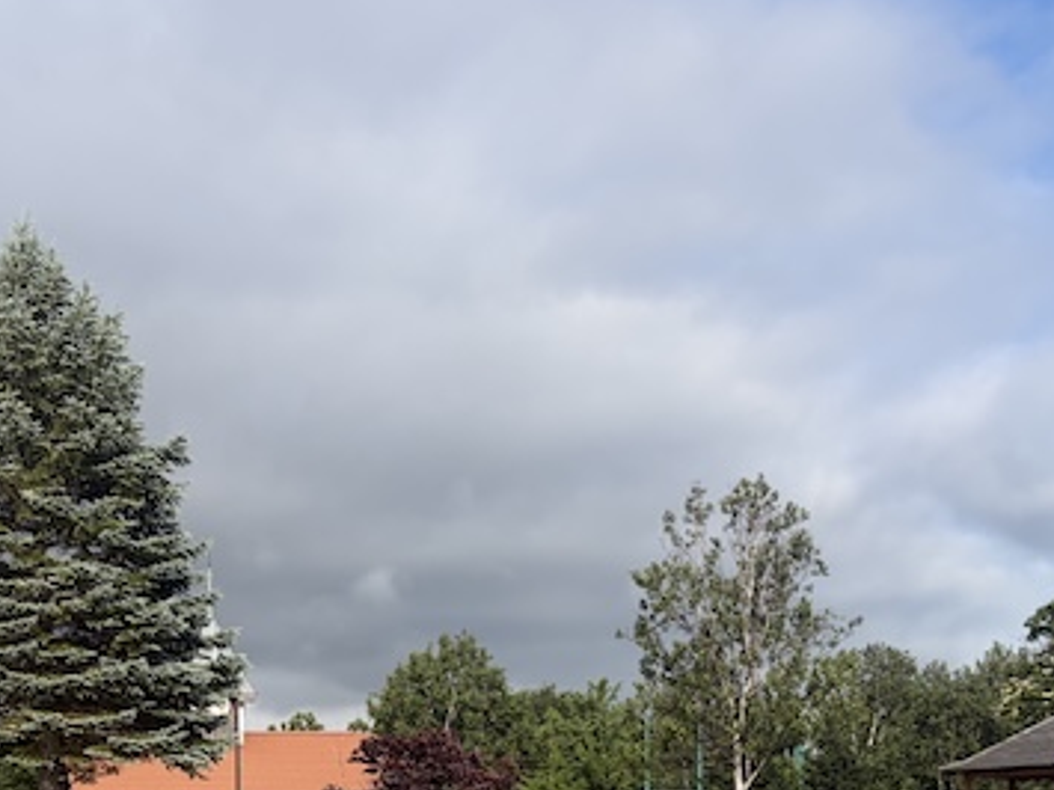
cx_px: 232
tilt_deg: -1.9
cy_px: 892
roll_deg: +0.8
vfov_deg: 21.0
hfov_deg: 28.8
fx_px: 2009
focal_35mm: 66
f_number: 1.6
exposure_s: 1/4950
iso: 64
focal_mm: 5.96
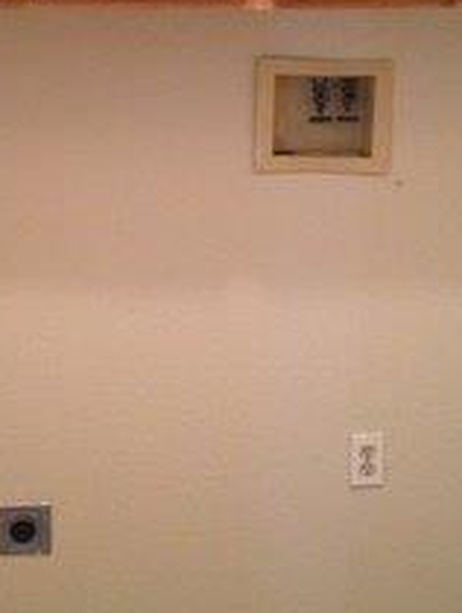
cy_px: 239
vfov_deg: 30.1
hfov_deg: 22.9
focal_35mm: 64
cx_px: 158
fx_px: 1137
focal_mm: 4.28
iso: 320
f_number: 2.4
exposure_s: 1/20
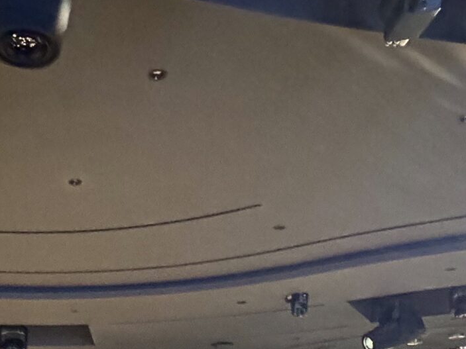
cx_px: 95
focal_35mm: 51
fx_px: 686
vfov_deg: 23.1
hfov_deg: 36.3
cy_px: 524
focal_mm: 2.22
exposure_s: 1/30
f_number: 2.2
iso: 1250
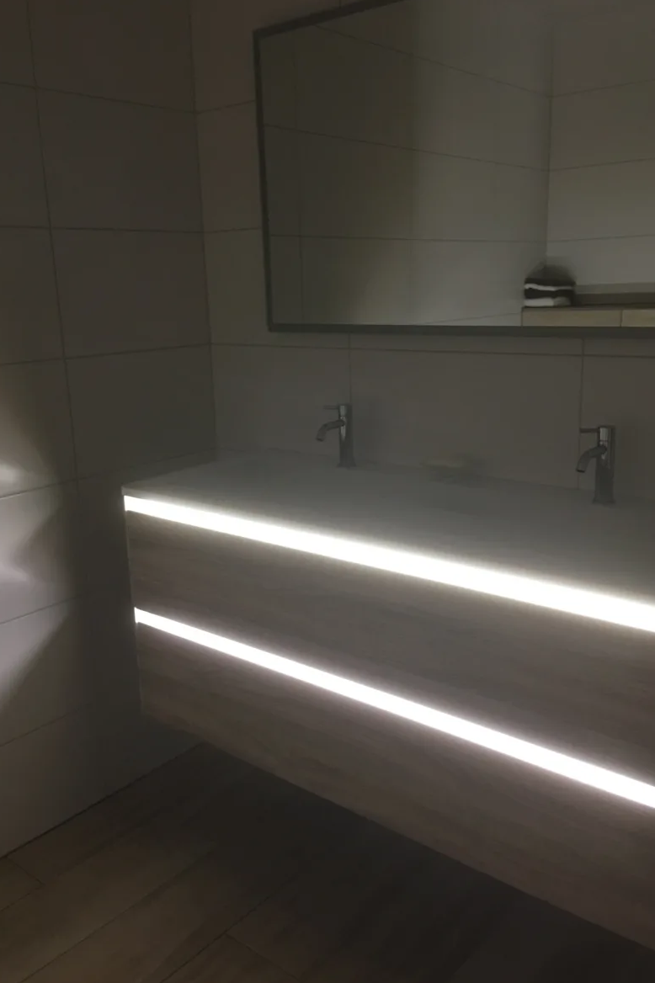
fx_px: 846
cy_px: 490
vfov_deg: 60.3
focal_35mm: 31
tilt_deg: -12.0
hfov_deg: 42.3
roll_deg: +1.8
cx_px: 327
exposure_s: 1/17
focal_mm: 4.15
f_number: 2.2
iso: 125
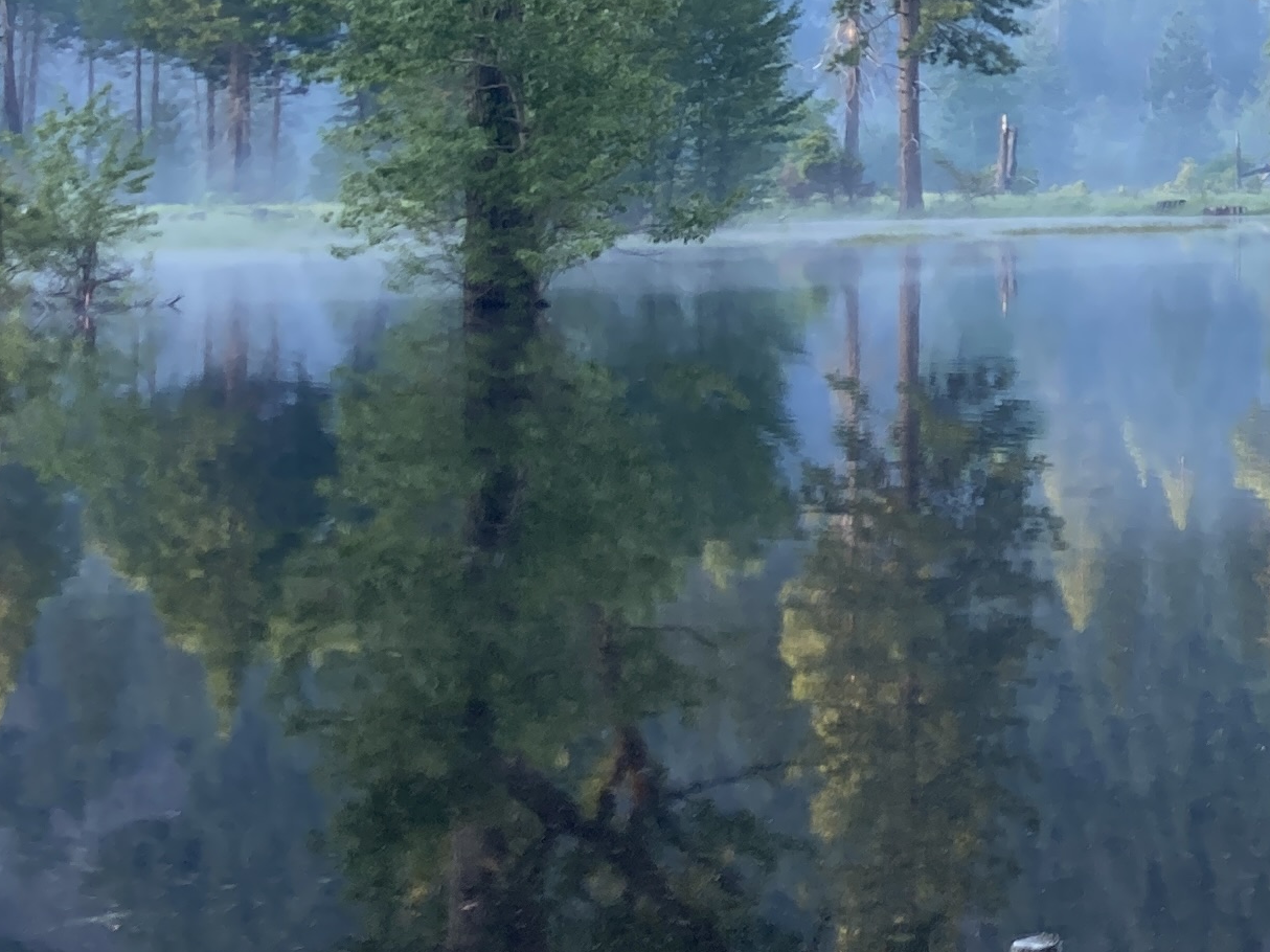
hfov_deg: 18.4
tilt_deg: +2.9
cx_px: 1981
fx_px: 3411
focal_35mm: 93
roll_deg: +0.4
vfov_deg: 15.6
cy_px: 4
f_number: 1.8
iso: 32
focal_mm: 3.99
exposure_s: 1/121
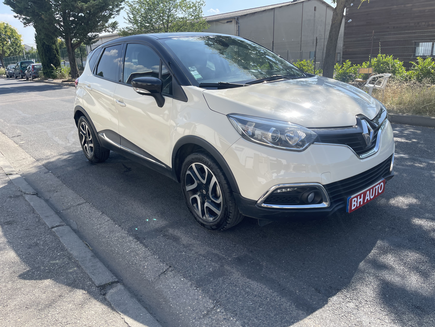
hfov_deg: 69.4
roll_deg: +3.2
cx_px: 218
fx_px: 314
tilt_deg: -15.0
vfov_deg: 54.9
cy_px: 164
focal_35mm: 25
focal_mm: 5.1
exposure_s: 1/2203
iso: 32
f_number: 1.6
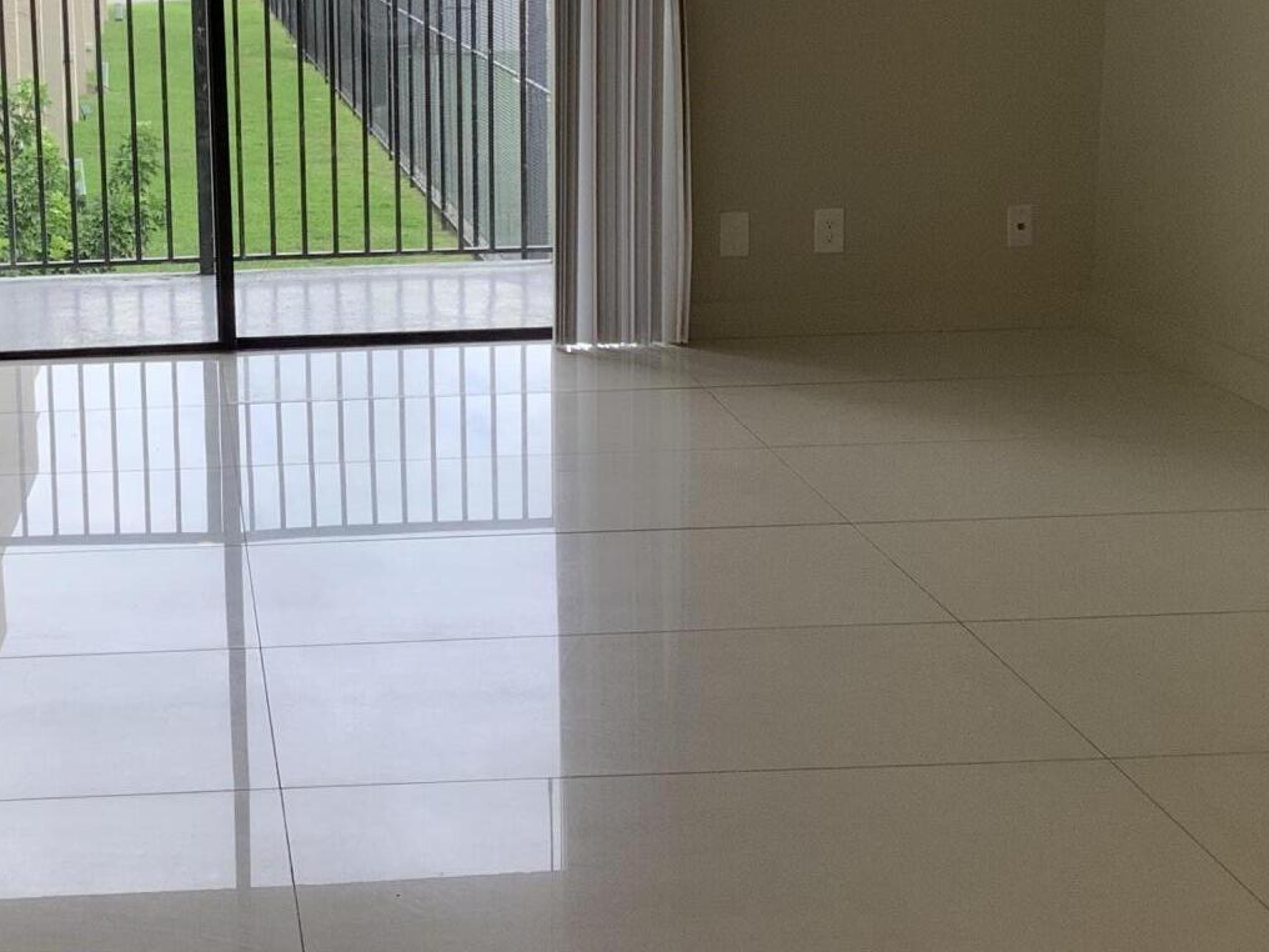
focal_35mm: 61
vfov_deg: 23.9
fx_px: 2236
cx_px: 211
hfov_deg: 30.7
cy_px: 290
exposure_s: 1/120
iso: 40
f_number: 2.4
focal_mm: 3.3
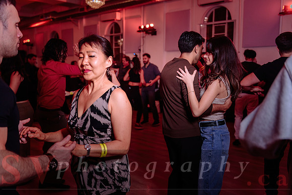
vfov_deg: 37.9
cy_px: 98
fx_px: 284
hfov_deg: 54.4
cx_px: 146
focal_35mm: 35
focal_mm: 35
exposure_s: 1/160
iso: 500
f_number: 2.8
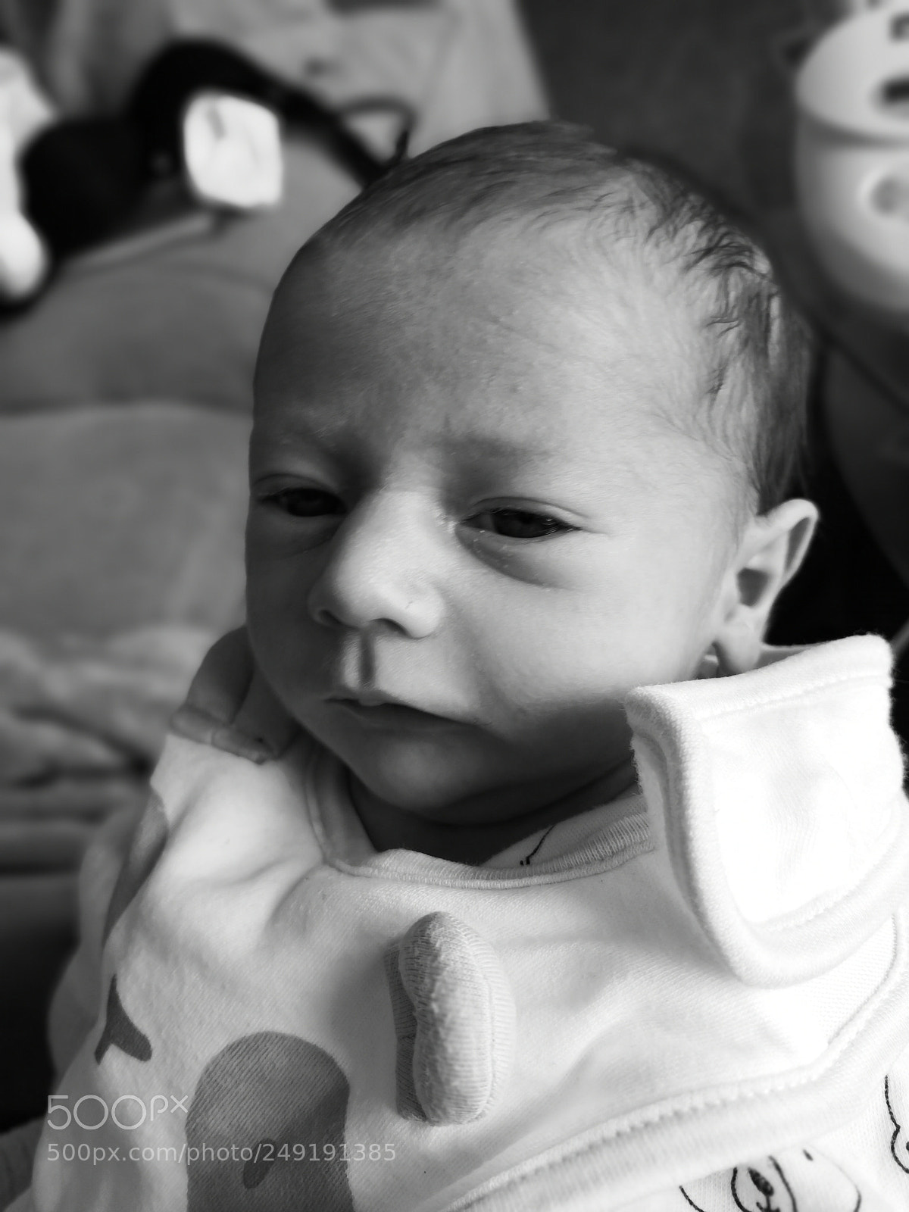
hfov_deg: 51.4
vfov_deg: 65.3
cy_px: 606
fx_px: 945
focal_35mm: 27
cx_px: 454
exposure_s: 1/50
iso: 64
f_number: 4
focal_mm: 3.95
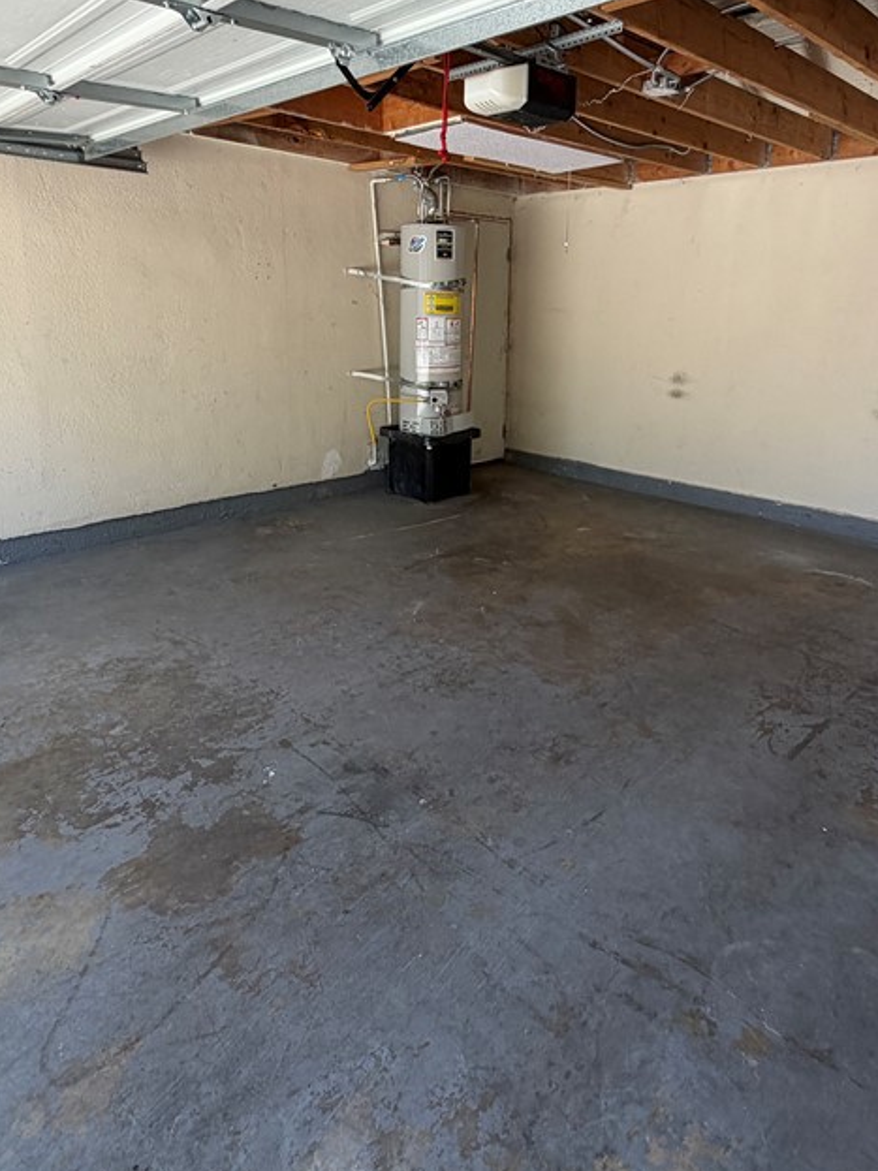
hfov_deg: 58.8
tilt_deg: -9.8
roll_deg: +1.7
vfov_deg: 73.2
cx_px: 472
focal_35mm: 23
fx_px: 778
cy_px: 476
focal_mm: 2.22
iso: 64
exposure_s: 1/121
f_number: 2.2
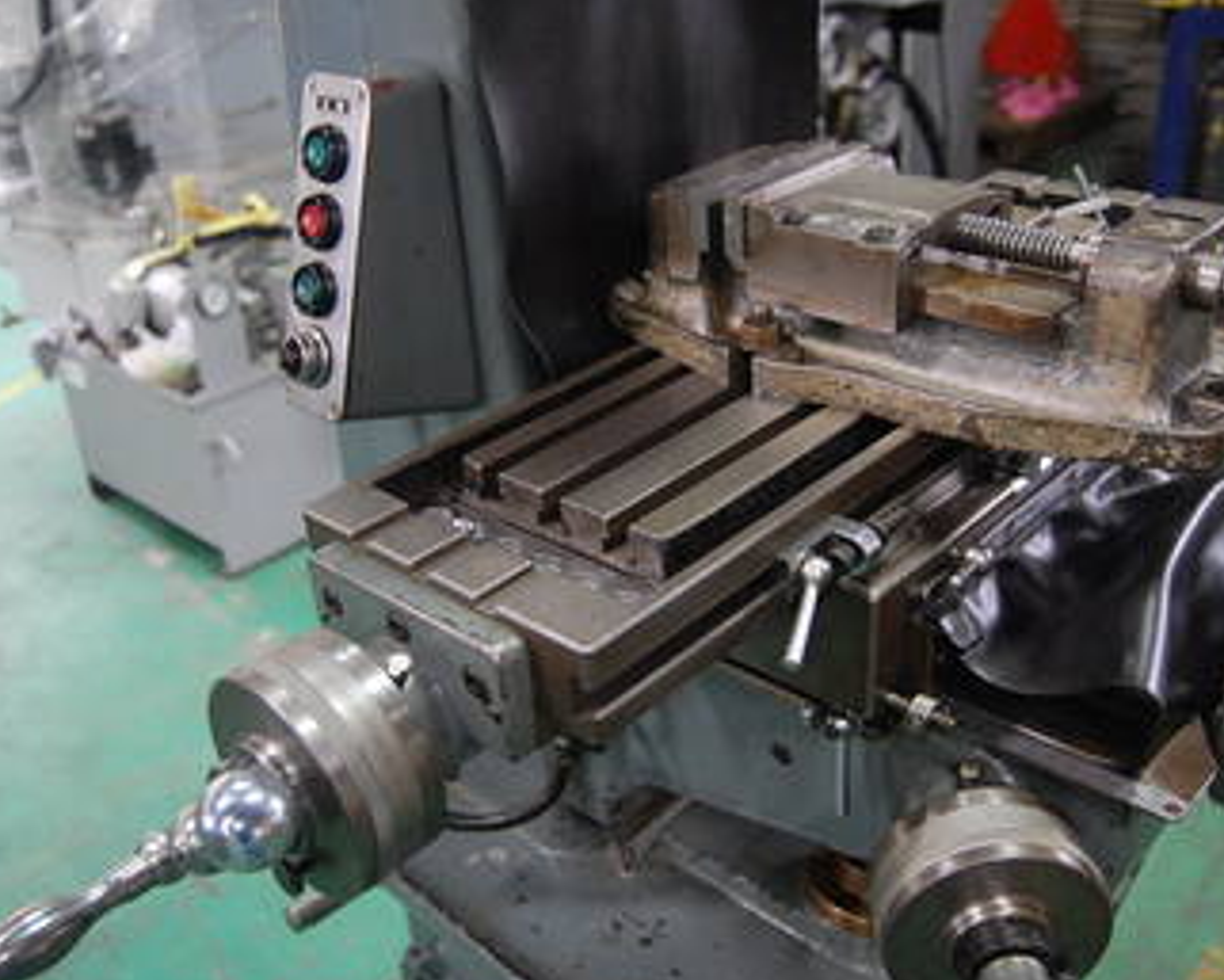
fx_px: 1268
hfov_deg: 51.5
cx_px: 622
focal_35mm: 35
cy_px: 498
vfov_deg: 42.2
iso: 800
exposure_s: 1/8
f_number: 3.8
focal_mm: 20
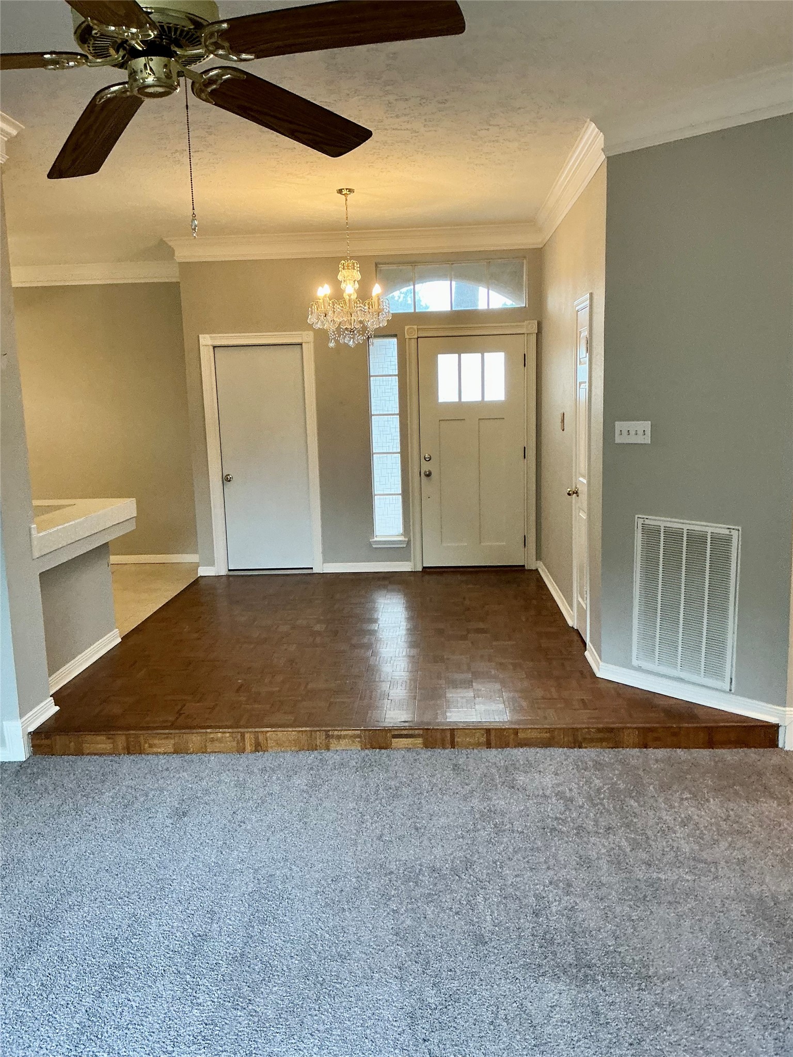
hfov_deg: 48.2
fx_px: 886
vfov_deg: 61.7
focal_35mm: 29
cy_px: 528
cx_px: 396
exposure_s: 1/60
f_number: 1.8
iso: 160
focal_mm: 3
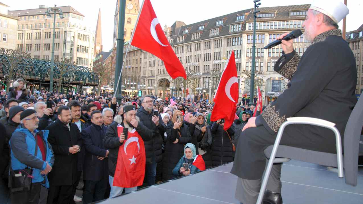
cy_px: 93
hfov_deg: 52.8
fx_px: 366
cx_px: 182
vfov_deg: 31.2
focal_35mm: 38
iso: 200
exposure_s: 1/80
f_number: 3.8
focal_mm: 24
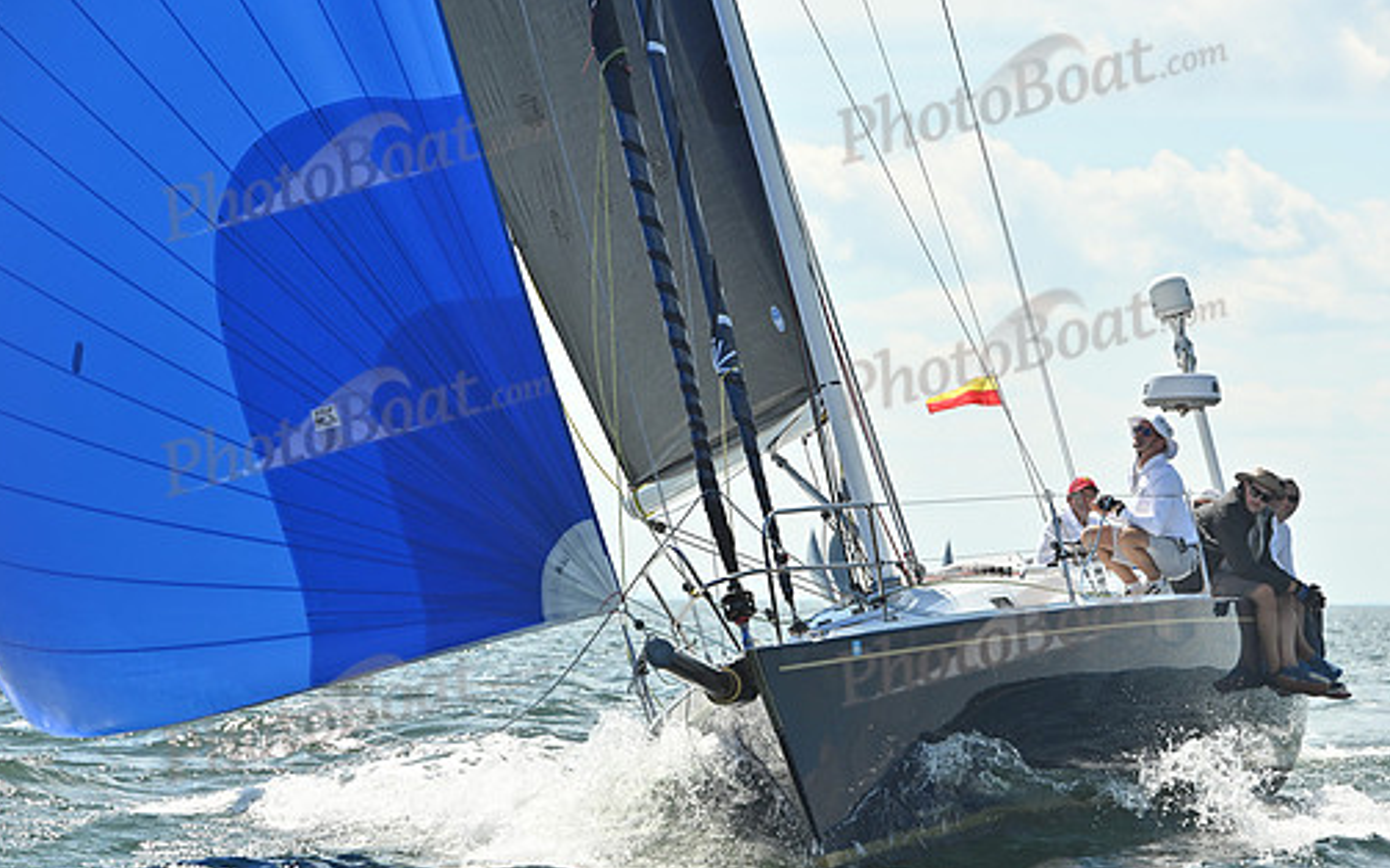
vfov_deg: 6.8
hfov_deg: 10.8
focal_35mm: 194
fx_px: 7347
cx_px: 696
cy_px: 529
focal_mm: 165
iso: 250
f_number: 8
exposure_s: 1/1000
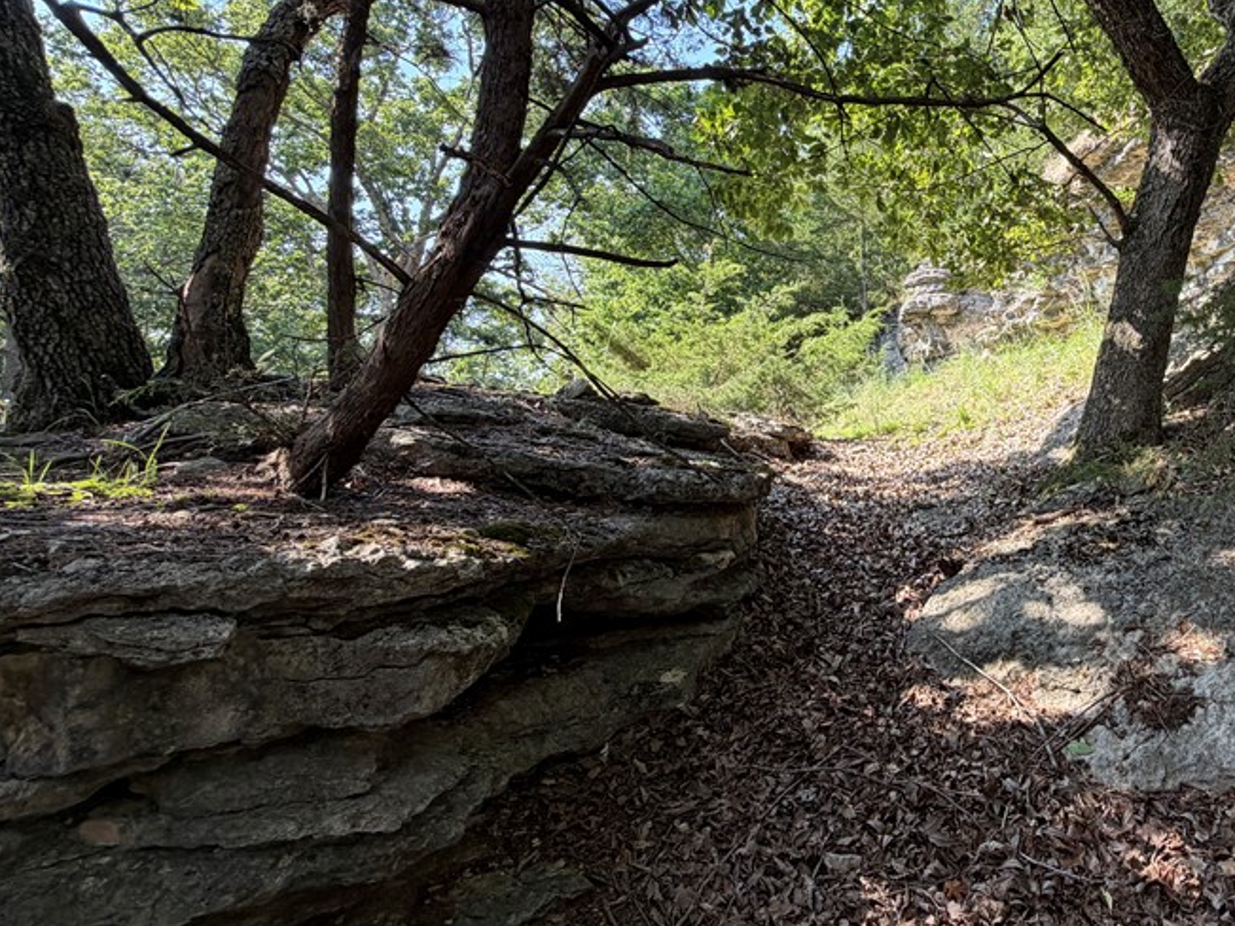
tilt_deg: +11.1
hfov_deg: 70.3
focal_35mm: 22
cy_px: 358
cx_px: 953
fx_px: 785
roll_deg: +0.1
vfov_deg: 60.4
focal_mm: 2.22
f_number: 2.2
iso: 50
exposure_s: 1/121
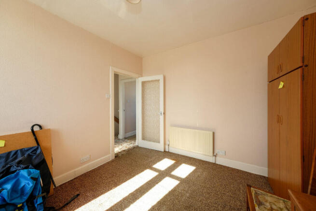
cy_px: 106
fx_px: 105
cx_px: 158
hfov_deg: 112.6
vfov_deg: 90.0
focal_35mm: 12
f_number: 6.4
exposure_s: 1/30
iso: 200
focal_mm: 8
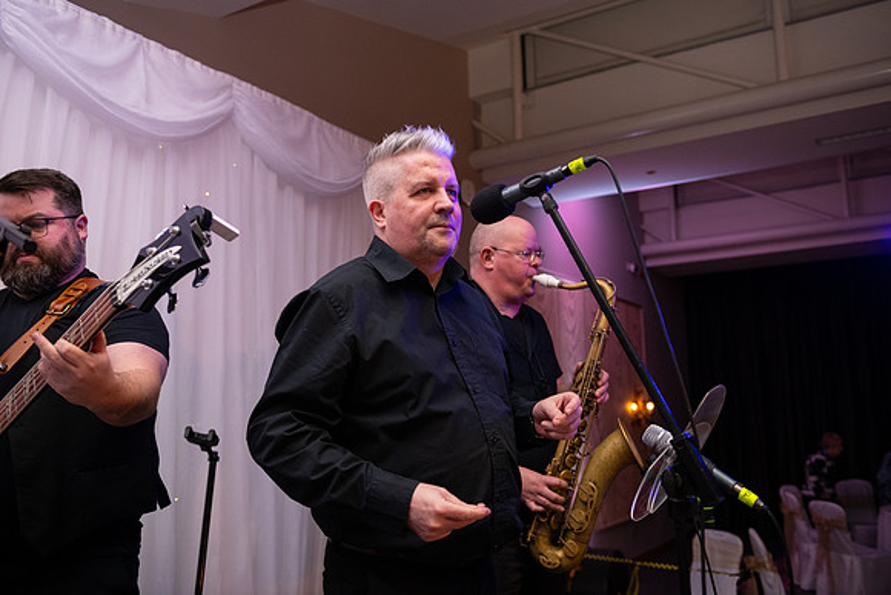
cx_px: 446
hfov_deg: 58.7
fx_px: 792
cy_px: 298
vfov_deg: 41.1
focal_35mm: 32
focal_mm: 32
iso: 1250
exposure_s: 1/160
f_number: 3.5
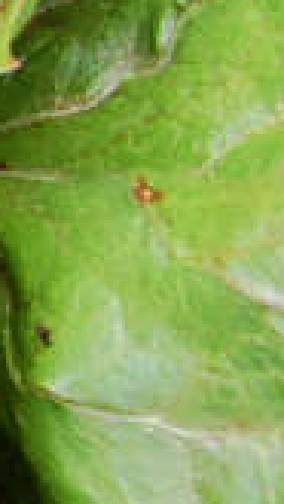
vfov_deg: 6.0
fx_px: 4759
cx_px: -1099
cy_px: -142
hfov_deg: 3.2
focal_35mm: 356
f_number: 6.3
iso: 400
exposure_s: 1/60
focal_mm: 34
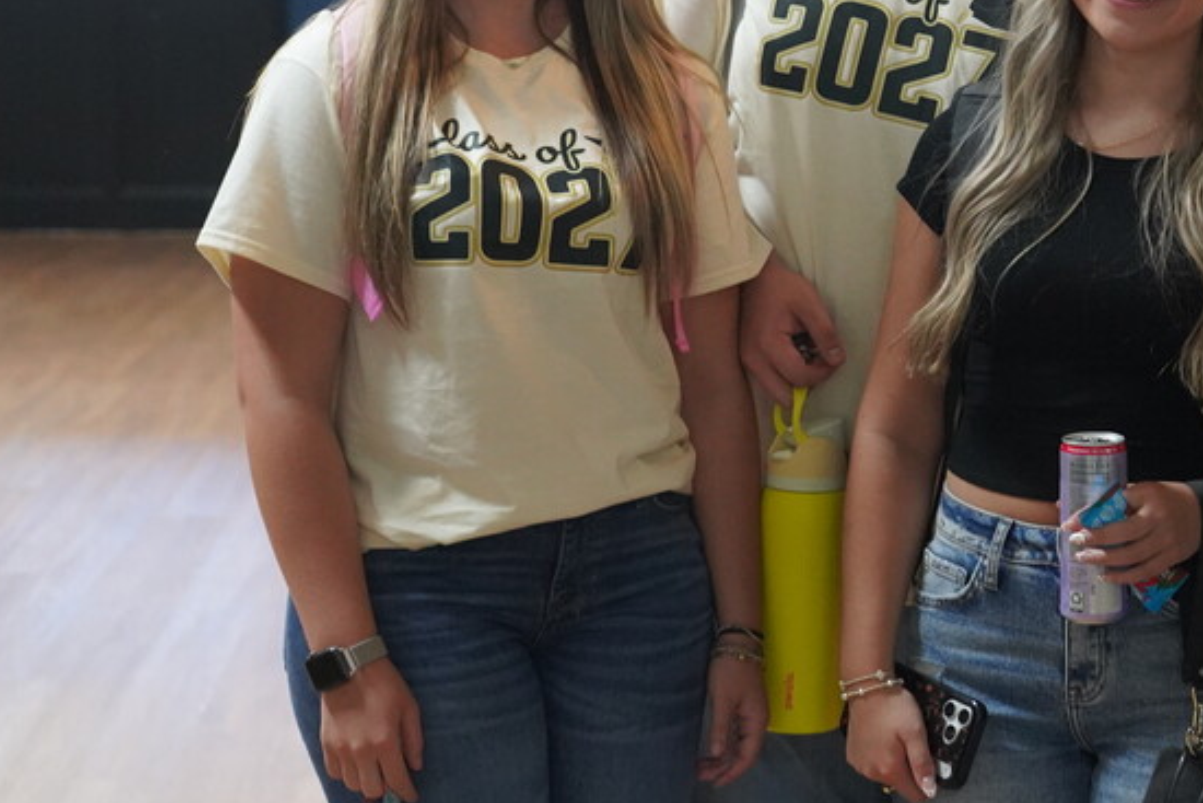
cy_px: 220
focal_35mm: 95
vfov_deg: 14.4
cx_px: 1091
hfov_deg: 21.0
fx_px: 3175
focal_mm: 51
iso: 6400
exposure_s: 1/160
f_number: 4
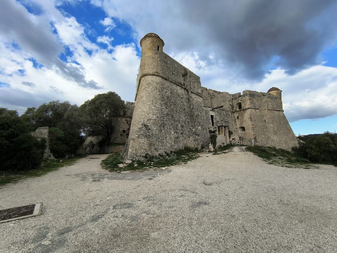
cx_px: 168
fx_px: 117
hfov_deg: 110.5
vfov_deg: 94.5
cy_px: 126
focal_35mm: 12
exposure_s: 1/929
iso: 100
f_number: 2.2
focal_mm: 2.13
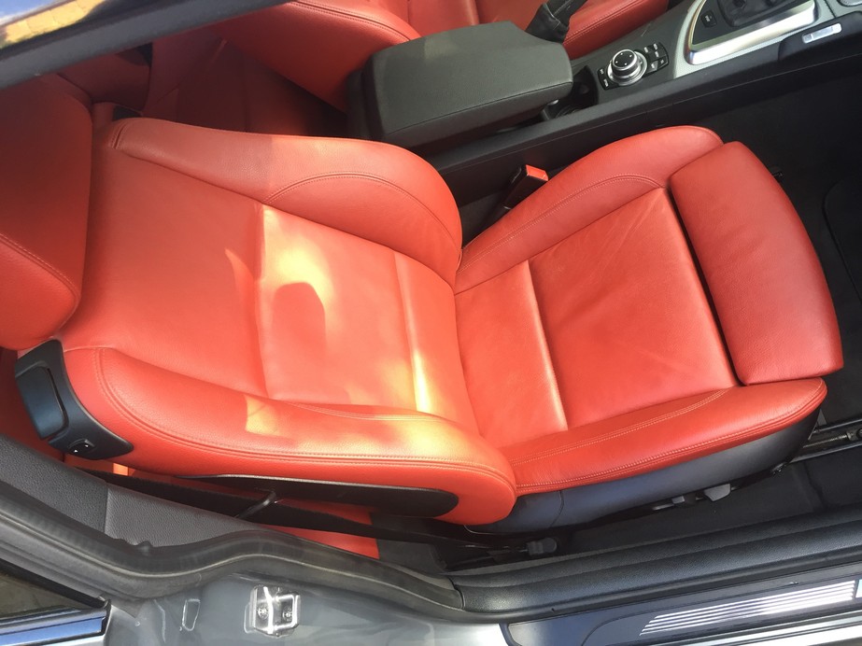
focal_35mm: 29
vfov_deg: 48.2
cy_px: 323
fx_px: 722
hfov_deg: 61.7
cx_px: 431
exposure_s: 1/33
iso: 40
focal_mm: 4.15
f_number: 2.2
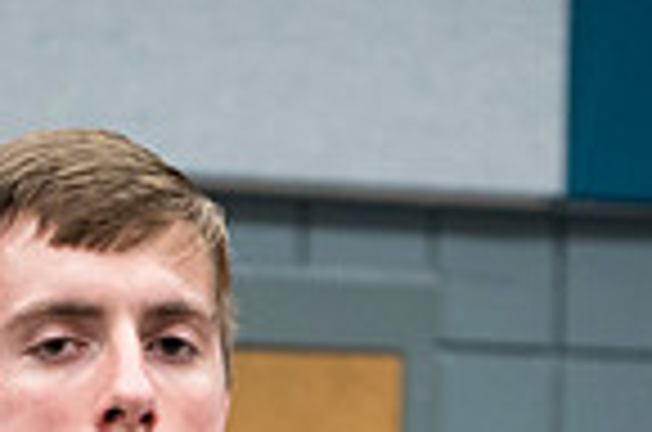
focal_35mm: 281
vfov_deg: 4.8
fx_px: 5078
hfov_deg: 7.3
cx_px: 211
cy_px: 839
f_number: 2.8
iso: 1250
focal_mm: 70
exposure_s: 1/160
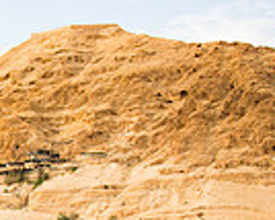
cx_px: -244
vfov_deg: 13.9
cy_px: 289
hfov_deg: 15.2
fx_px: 862
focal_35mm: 106
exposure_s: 1/2500
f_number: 2.8
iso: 200
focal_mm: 26
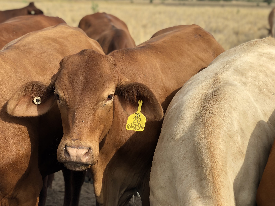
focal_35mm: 70
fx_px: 556
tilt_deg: -13.2
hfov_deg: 27.6
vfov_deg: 21.0
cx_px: 91
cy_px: 112
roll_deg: -1.4
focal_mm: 6
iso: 16
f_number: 2.4
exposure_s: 1/306
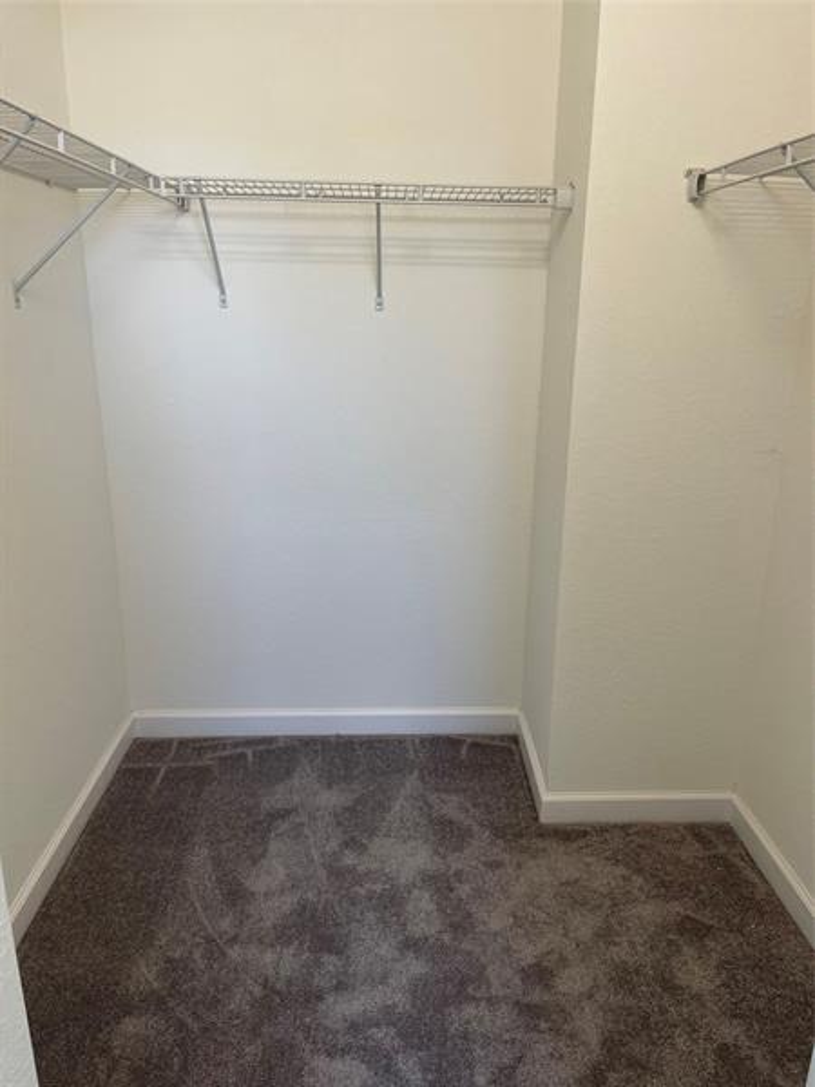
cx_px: 408
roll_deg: -0.6
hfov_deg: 53.1
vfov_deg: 67.3
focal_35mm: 26
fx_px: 816
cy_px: 544
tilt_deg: -17.0
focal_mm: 5.1
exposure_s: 1/120
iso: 100
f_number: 1.6
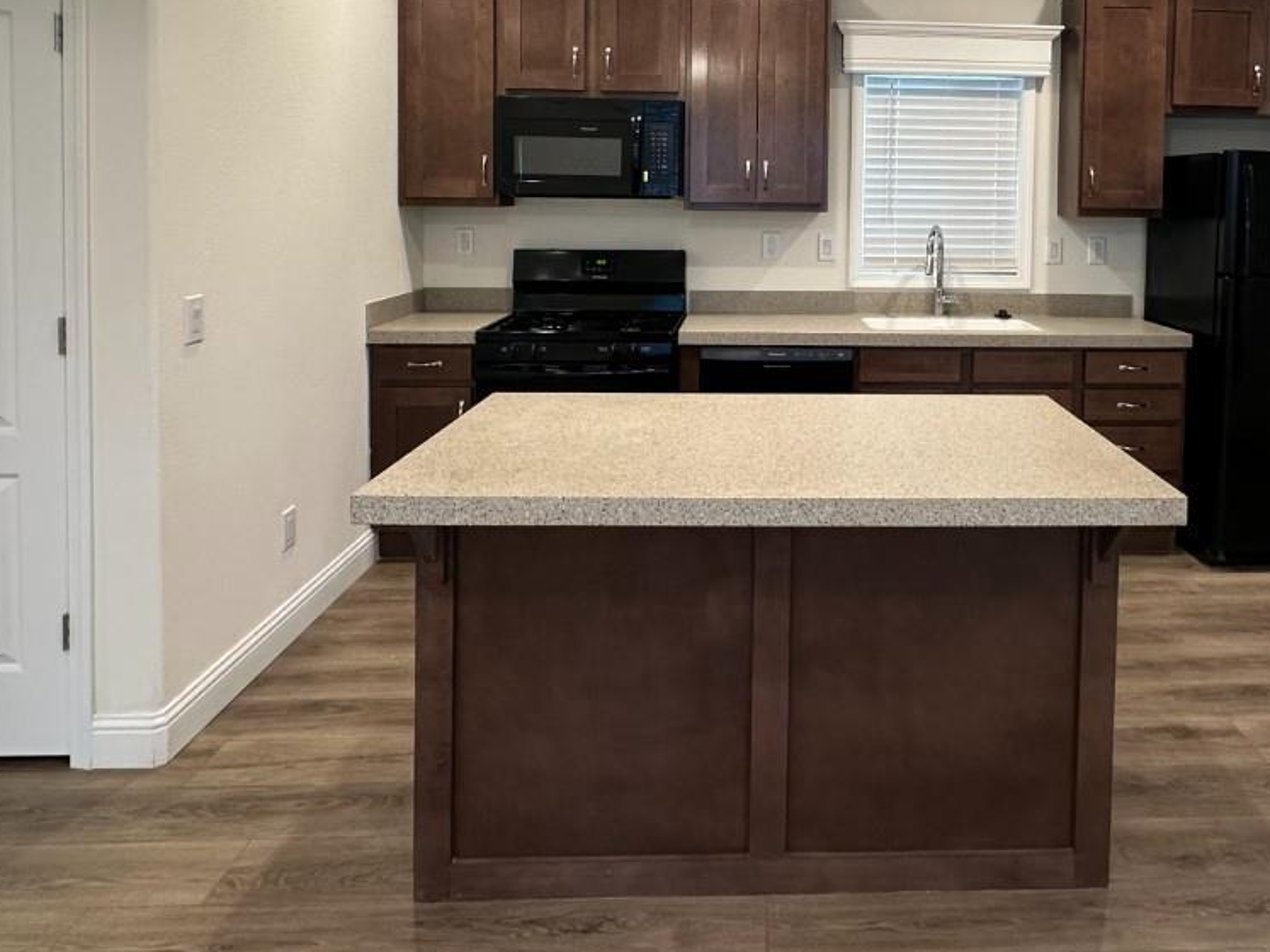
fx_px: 990
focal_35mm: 27
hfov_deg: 64.1
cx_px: 818
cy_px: 231
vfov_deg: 49.2
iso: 160
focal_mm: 2.22
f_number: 2.2
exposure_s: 1/60
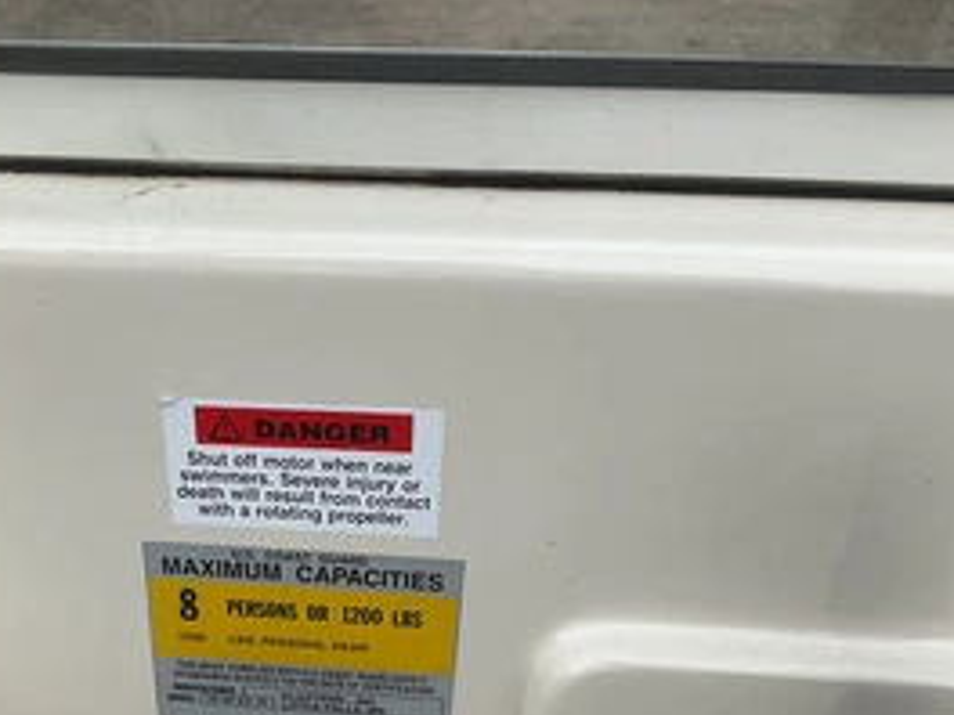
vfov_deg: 32.3
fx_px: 1213
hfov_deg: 42.4
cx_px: 325
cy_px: 534
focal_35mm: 44
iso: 25
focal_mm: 3
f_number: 1.8
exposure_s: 1/997
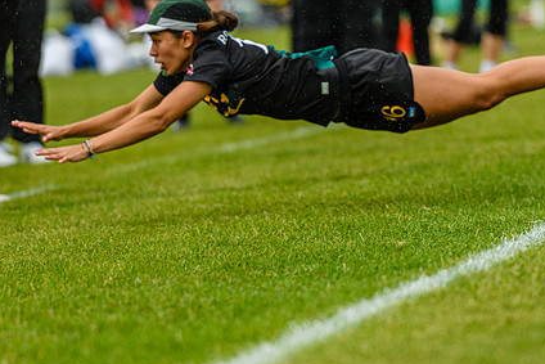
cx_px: 329
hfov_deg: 5.0
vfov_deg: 3.4
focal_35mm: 410
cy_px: 206
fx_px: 6209
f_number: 3.2
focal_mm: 200
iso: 200
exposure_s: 1/1250
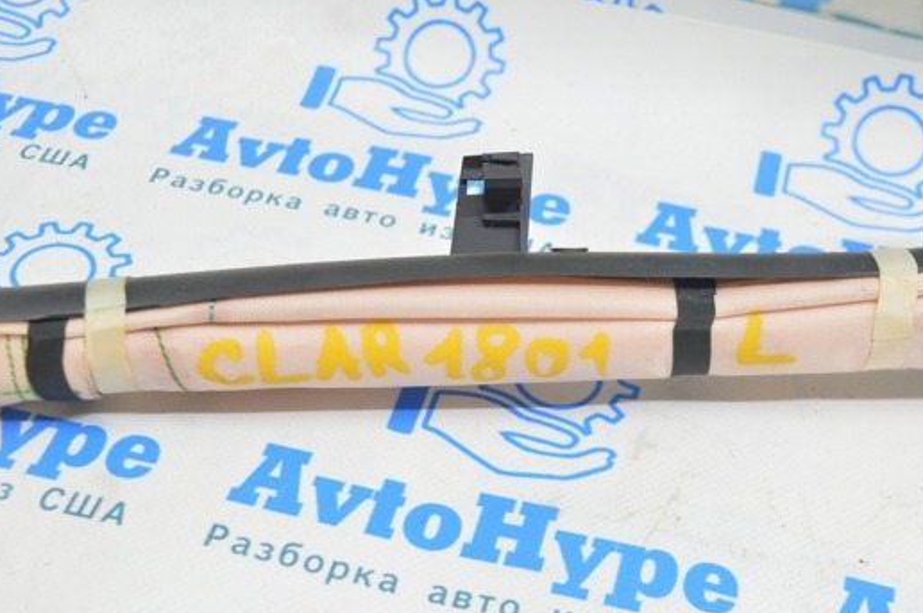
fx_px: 1476
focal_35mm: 58
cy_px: 364
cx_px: 474
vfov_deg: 23.5
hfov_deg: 34.7
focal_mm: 31
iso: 400
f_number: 5.6
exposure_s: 1/15
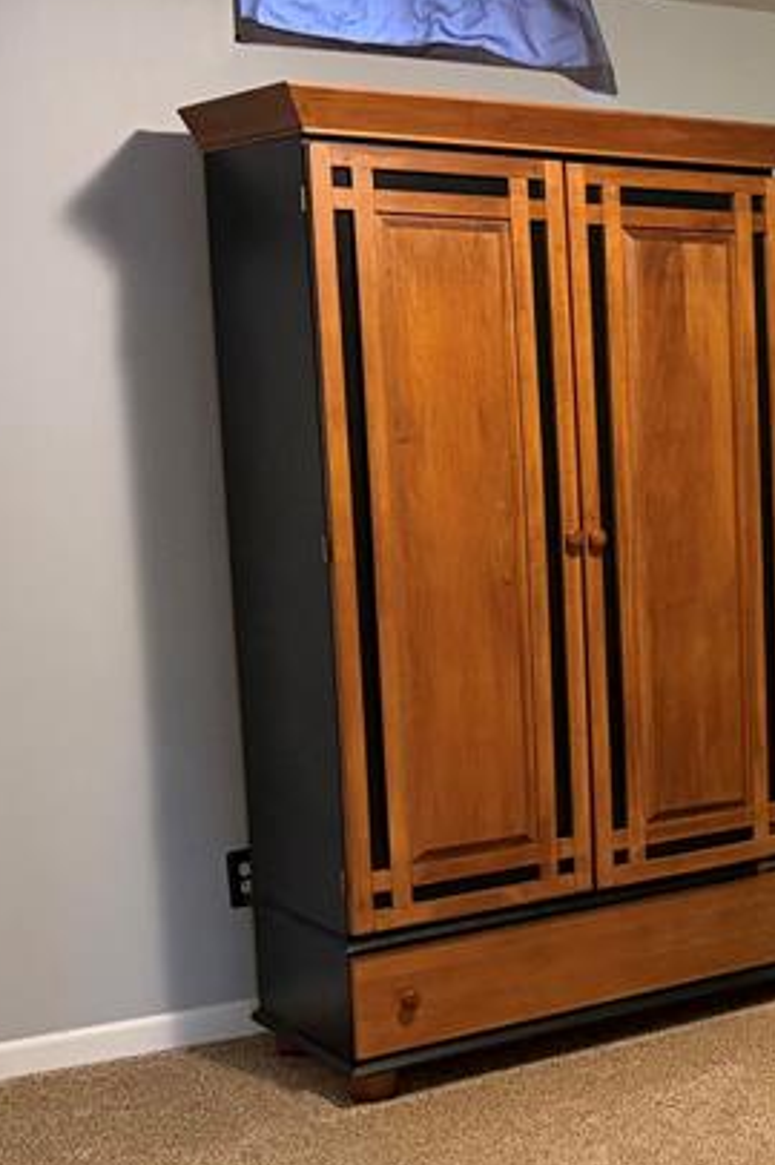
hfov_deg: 19.8
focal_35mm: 63
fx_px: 2038
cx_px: 1010
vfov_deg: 31.9
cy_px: 654
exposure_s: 1/60
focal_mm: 6.76
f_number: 1.78
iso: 640
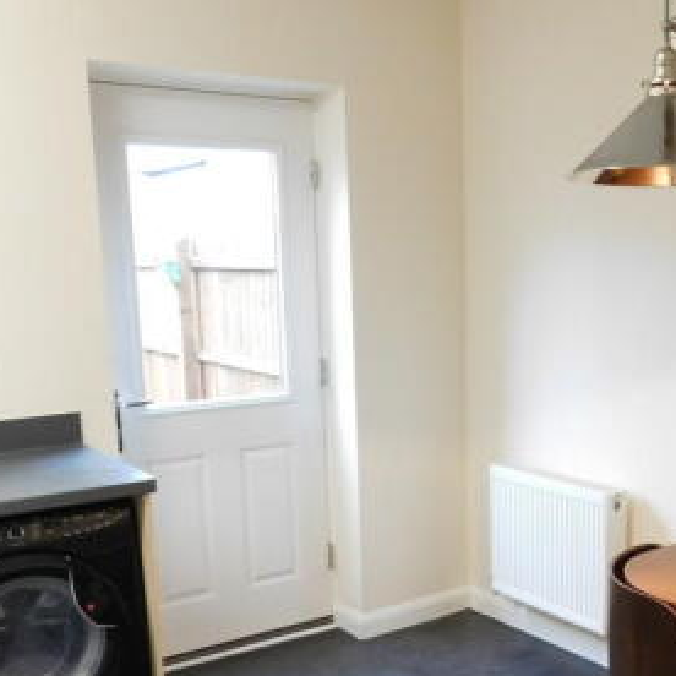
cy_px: 454
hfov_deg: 38.6
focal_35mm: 43
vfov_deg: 38.7
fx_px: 950
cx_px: 464
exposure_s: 1/30
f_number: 3
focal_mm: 4
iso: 400
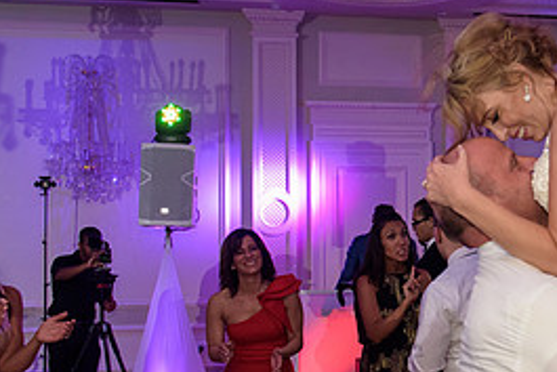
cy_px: 211
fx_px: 913
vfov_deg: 23.0
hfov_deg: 31.7
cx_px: 538
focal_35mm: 59
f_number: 3.2
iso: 1600
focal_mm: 27
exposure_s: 1/125
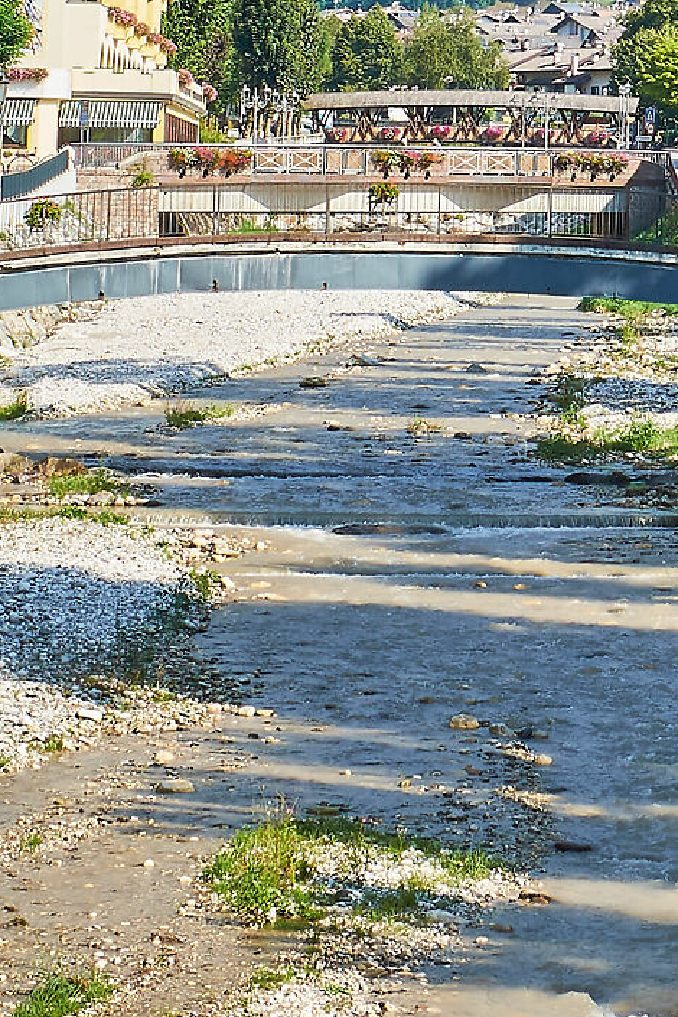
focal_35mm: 143
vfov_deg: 13.6
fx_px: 4039
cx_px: 765
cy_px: -444
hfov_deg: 9.5
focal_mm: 28.2
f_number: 13
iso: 200
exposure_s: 1/80
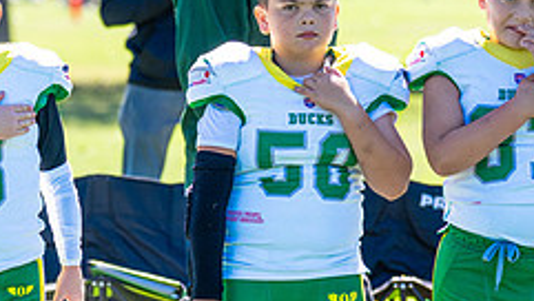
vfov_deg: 3.7
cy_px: 115
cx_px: -189
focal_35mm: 332
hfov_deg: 6.4
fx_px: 4705
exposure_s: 1/1250
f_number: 2.8
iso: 160
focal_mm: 101
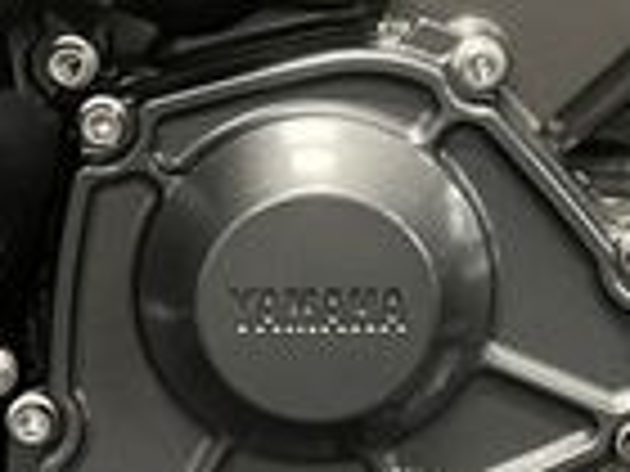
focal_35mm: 119
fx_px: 2166
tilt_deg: -12.0
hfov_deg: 16.6
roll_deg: +0.0
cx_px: 306
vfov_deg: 12.3
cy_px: 36
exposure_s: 1/33
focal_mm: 5.1
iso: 500
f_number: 1.6
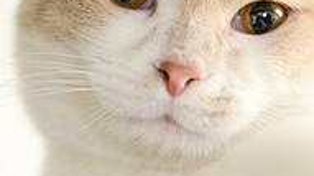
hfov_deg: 11.6
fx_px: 1539
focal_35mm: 185
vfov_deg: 6.5
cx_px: 219
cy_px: 135
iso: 1000
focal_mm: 50
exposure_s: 1/200
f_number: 1.6
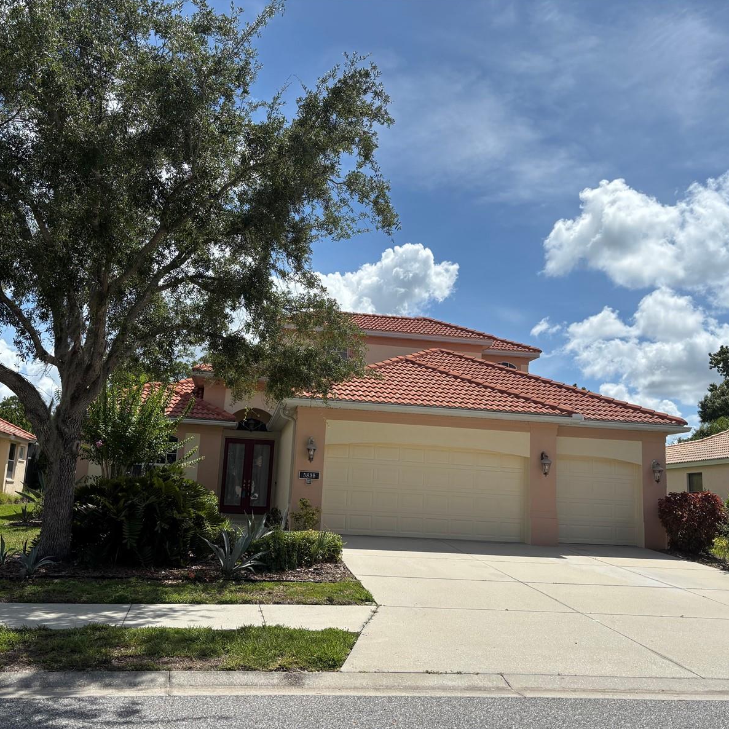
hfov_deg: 52.5
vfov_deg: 52.5
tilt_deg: +9.0
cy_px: 366
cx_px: 353
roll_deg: -2.5
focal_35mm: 31
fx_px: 739
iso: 50
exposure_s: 1/5952
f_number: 1.6
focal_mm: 5.96
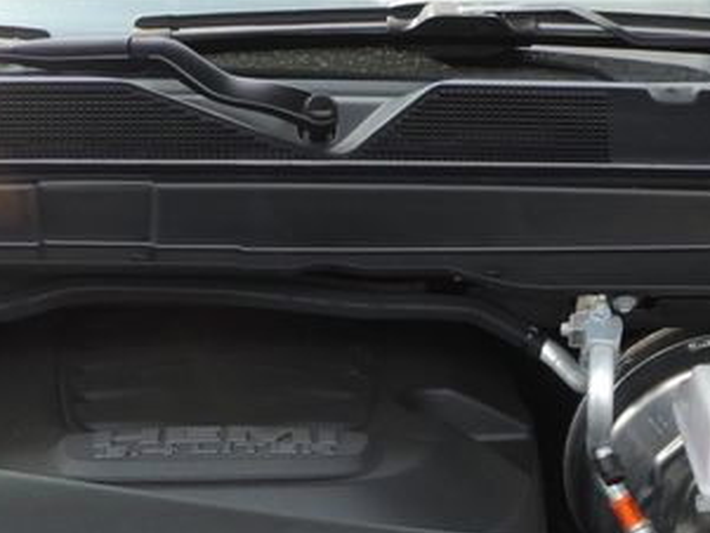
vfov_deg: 14.2
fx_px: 2093
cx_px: 311
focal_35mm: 102
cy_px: 592
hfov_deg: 19.2
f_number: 3
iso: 80
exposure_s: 1/250
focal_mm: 4.3
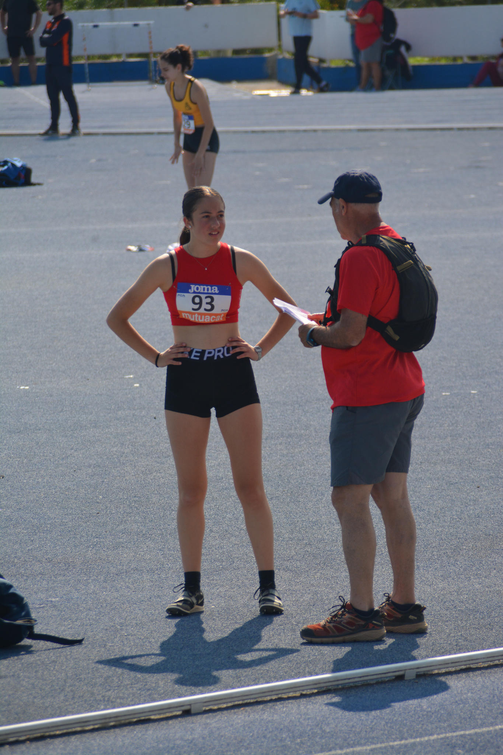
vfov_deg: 6.9
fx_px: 6288
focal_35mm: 300
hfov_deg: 4.6
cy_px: 378
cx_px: 252
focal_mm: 200
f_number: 6.3
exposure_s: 1/1250
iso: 400
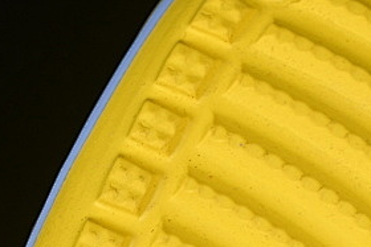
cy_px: 296
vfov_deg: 4.7
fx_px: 2980
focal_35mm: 289
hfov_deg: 7.1
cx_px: 404
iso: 160
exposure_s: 1/80
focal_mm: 50
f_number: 7.1
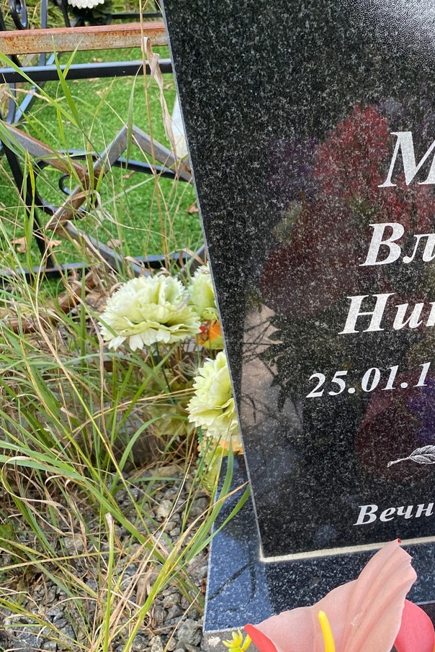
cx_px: 449
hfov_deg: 28.9
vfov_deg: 45.4
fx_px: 779
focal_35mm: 43
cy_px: 347
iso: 32
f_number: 1.8
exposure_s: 1/194
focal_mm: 4.25
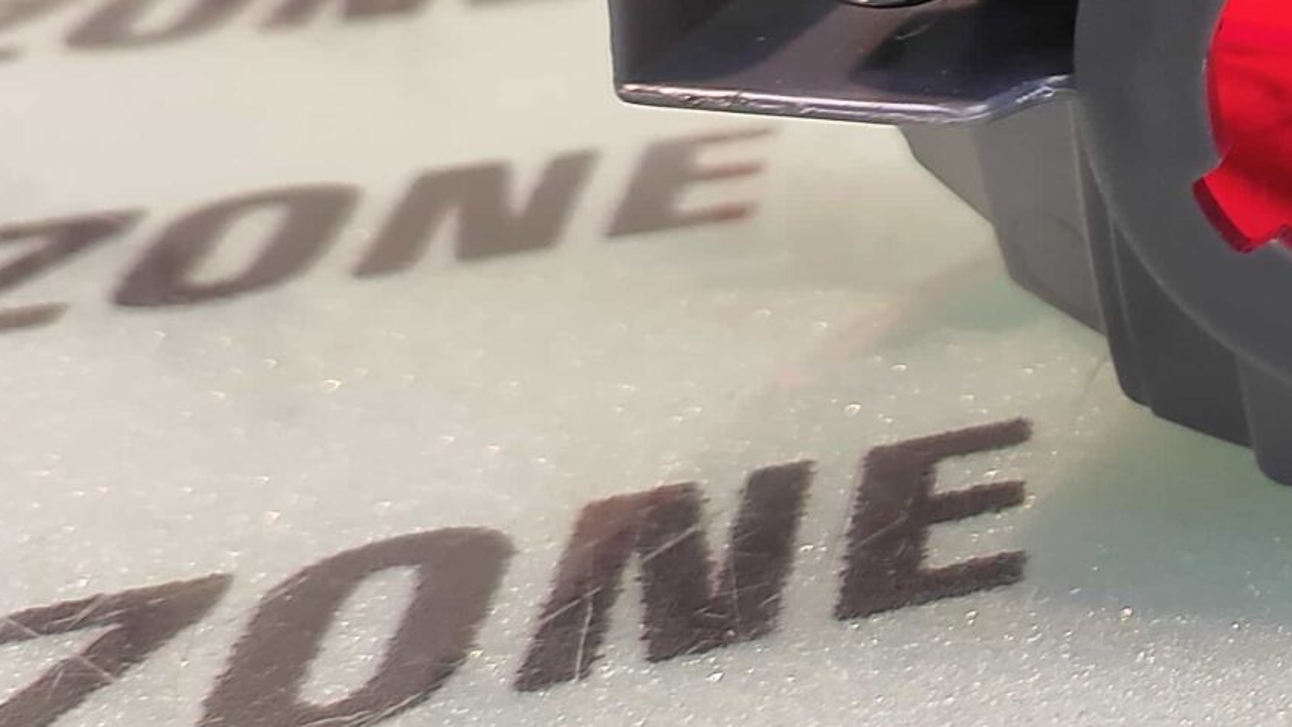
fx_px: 1919
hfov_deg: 30.1
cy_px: 18
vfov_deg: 20.8
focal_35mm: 56
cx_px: 1655
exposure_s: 1/33
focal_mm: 4.74
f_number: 1.79
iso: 249
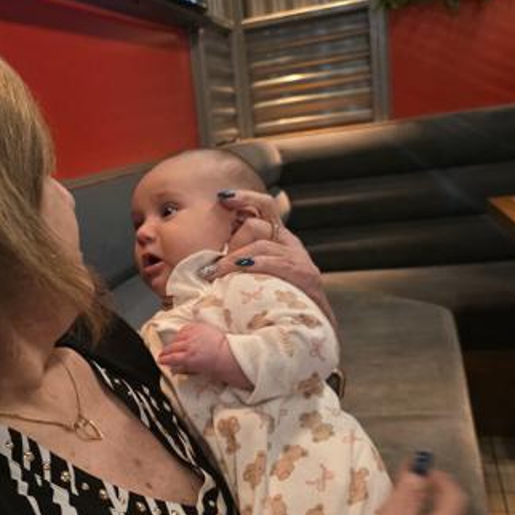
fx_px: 707
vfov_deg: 39.6
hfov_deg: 39.2
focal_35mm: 42
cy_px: 337
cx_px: 142
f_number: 1.7
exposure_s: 1/60
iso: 1600
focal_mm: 6.3
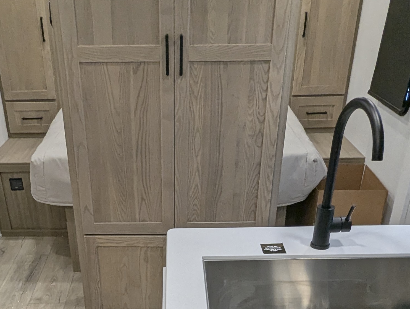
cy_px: 337
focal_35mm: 44
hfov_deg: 42.7
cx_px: 163
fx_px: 522
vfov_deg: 29.7
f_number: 2.2
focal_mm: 2.35
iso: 198
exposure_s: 1/101
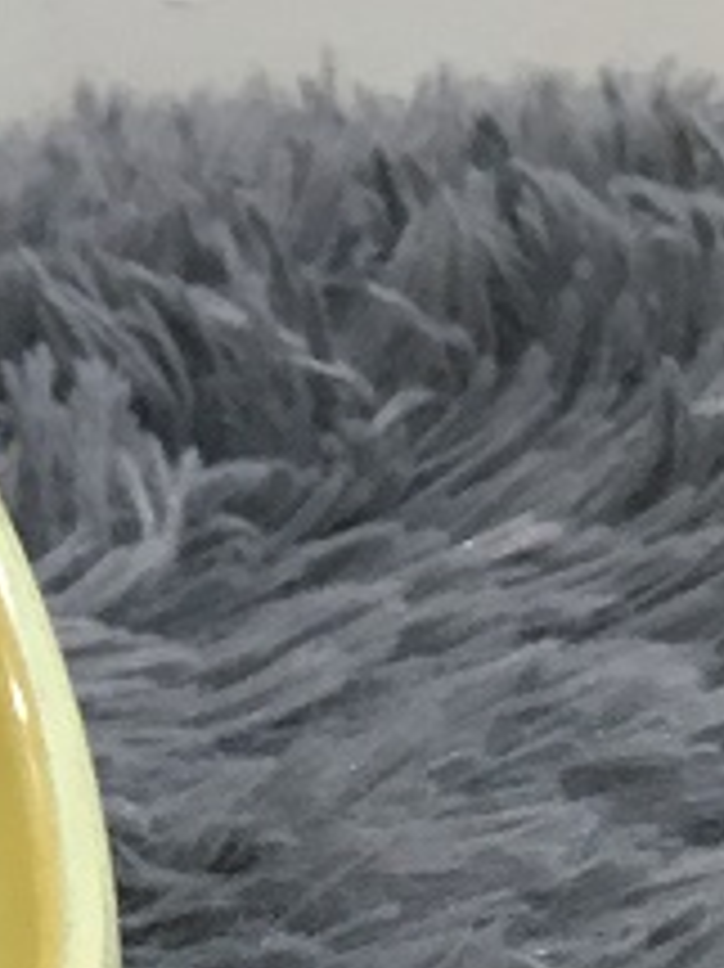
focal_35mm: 162
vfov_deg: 11.9
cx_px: -877
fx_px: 4522
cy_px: -261
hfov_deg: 8.5
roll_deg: -1.7
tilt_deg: -11.6
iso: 100
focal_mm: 4.15
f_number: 2.2
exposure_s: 1/33
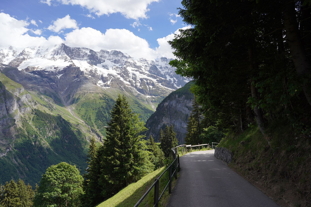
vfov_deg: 53.1
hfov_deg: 73.7
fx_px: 207
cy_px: 104
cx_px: 156
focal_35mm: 24
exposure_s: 1/100
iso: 100
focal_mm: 24
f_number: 13
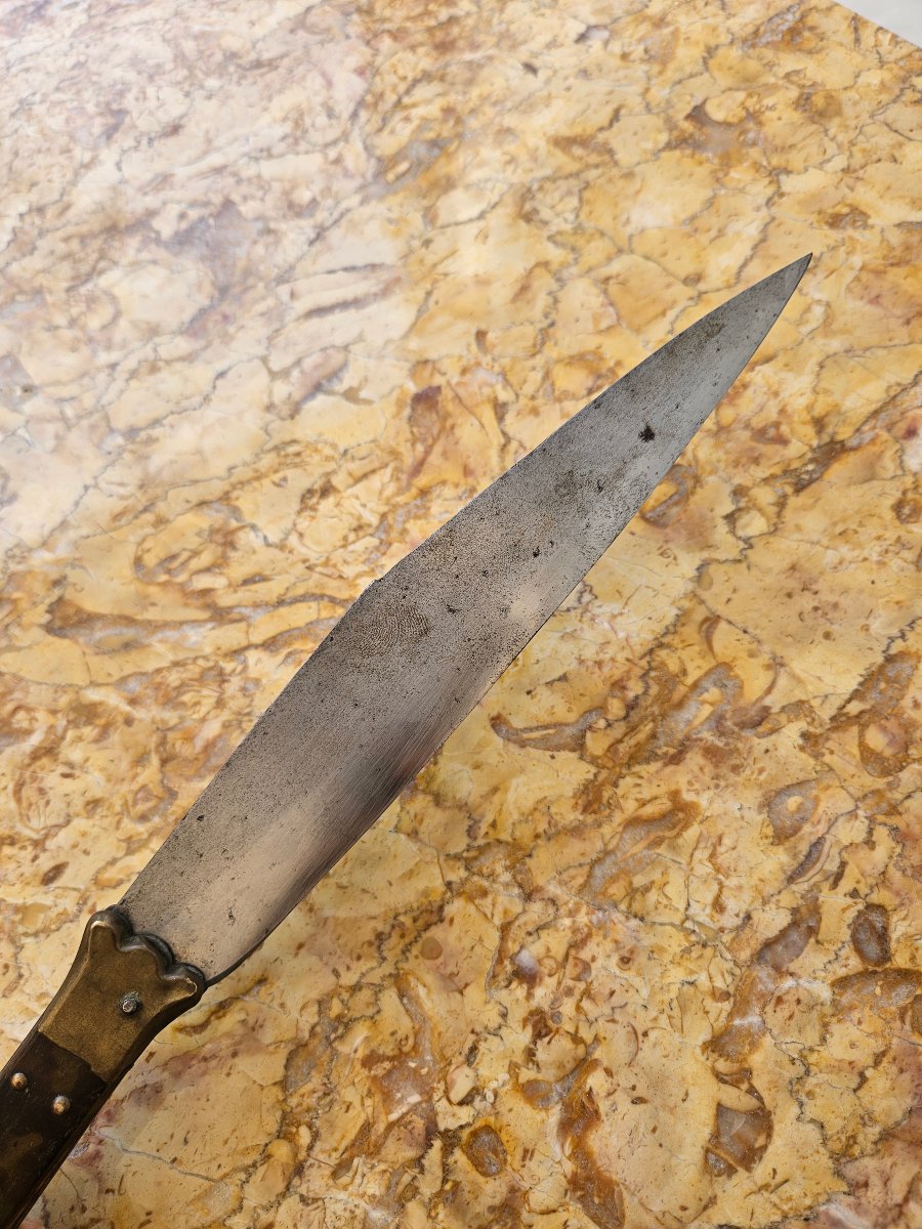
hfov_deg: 58.9
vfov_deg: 73.9
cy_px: 614
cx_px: 461
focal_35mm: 23
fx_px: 817
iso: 25
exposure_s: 1/449
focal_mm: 5.4
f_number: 1.8
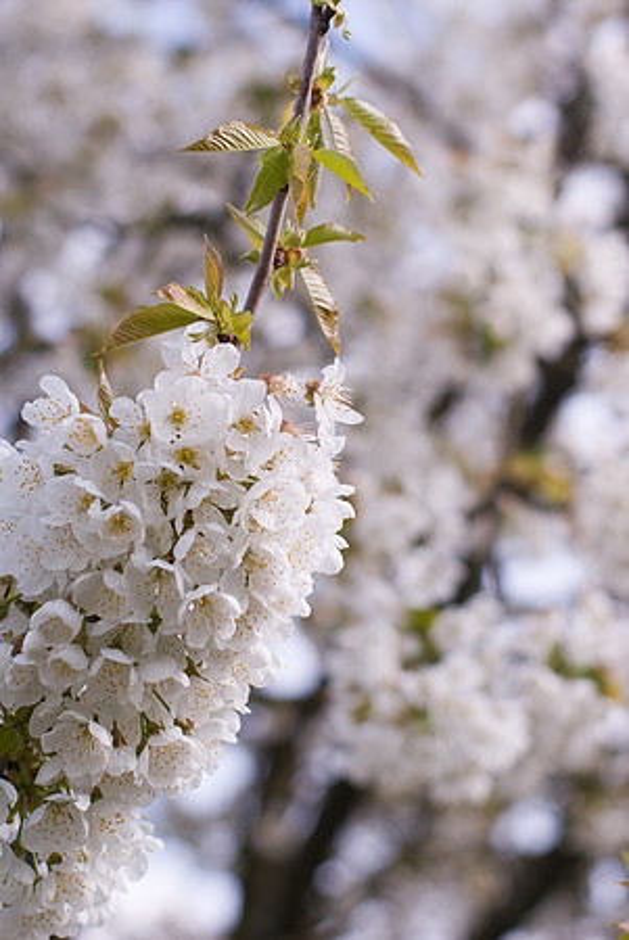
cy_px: 470
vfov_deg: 27.0
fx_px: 1961
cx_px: 314
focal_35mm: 75
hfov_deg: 18.2
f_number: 9.5
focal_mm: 50
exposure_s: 1/1500
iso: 140
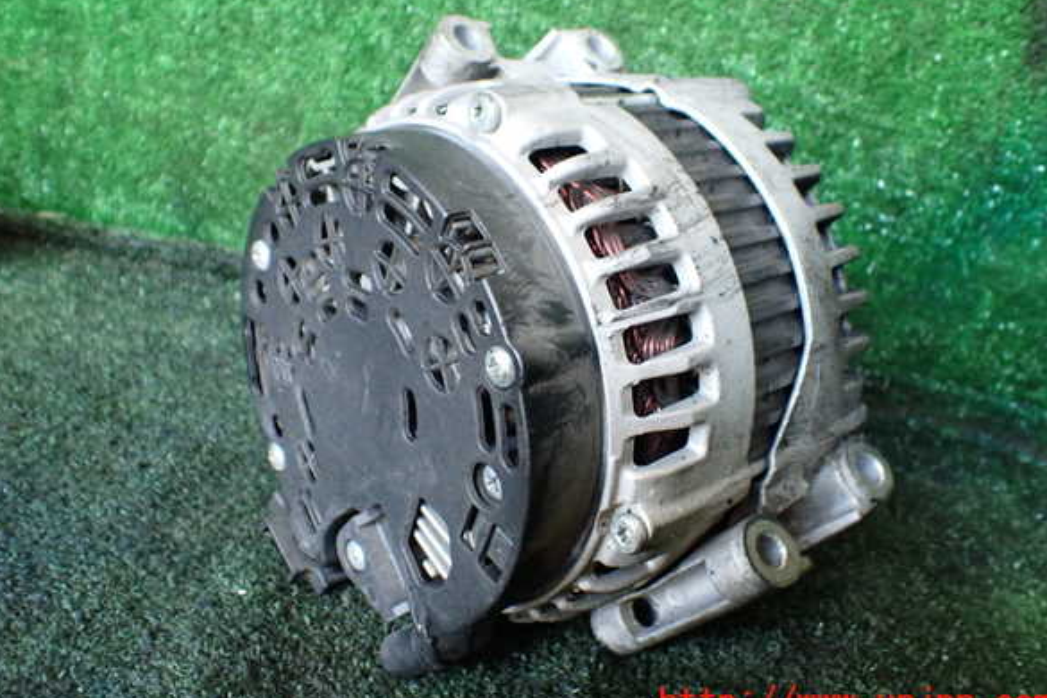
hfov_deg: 58.7
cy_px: 324
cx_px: 526
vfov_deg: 41.1
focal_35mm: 32
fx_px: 931
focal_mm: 5.4
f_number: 2.3
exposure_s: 1/100
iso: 800
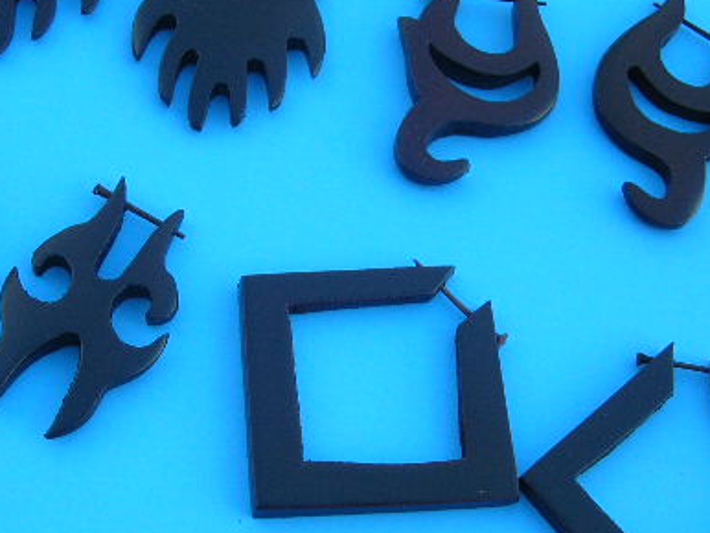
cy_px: 252
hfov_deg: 33.1
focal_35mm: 58
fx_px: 1190
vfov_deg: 25.3
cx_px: 285
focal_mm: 5.8
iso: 50
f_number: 2.8
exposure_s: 1/133
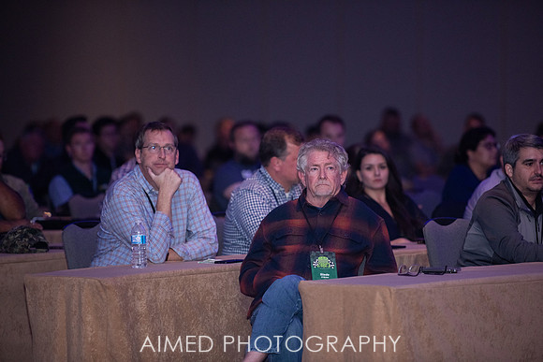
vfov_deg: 6.9
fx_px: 3017
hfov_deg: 10.3
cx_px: 272
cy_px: 181
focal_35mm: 200
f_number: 2.8
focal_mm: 200
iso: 1250
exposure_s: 1/200
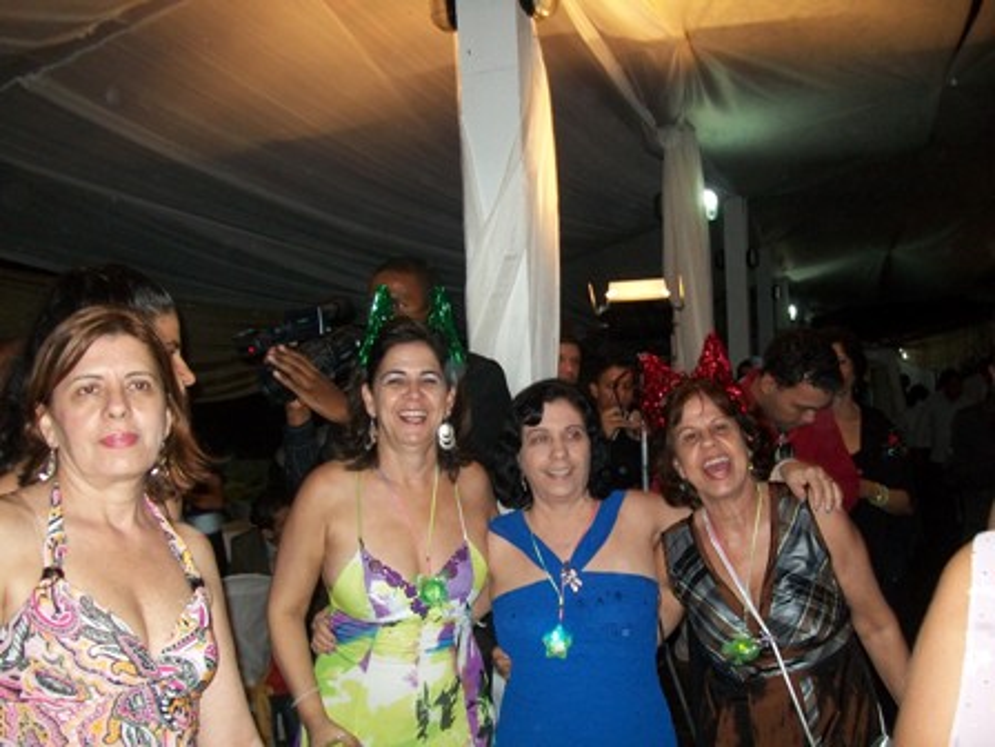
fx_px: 1035
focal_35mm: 36
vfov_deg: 39.7
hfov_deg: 51.4
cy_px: 374
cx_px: 498
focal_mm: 6
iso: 160
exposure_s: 1/30
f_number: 2.7
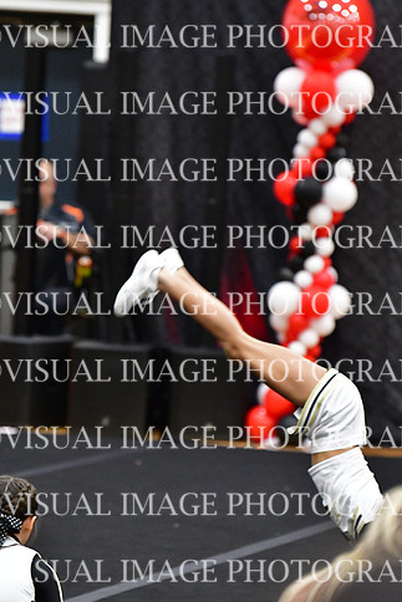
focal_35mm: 296
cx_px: 218
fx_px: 4954
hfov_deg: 4.6
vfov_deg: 7.0
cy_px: 337
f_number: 3.2
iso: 5000
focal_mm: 165
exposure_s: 1/500
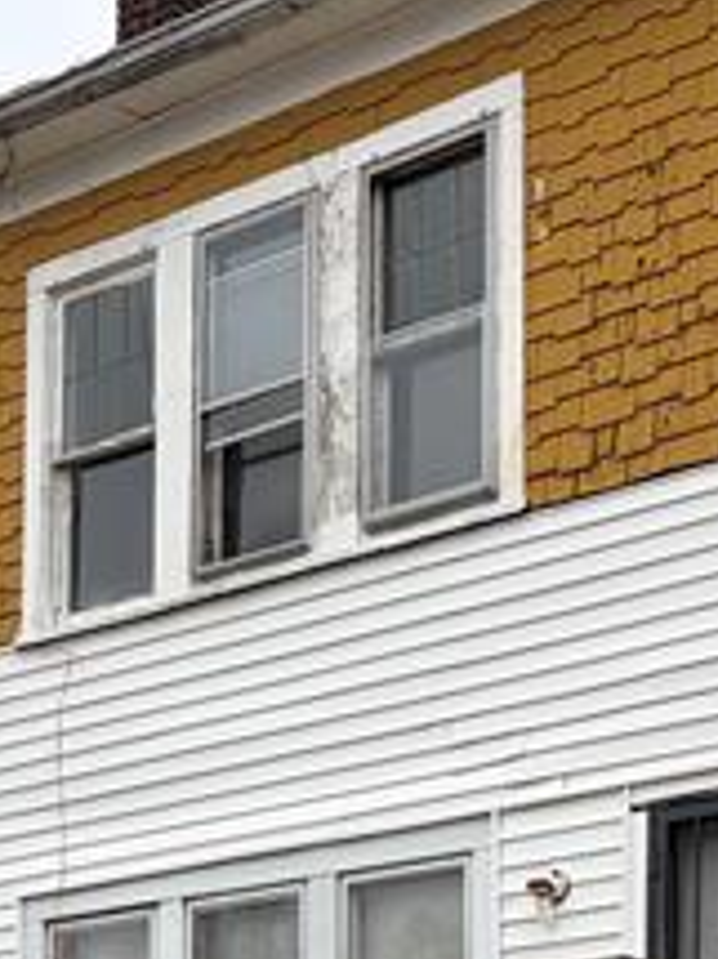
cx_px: 740
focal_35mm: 93
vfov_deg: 18.9
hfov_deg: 15.5
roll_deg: +0.3
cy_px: 1387
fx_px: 2575
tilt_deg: +4.5
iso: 50
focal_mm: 5.96
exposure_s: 1/739
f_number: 1.6
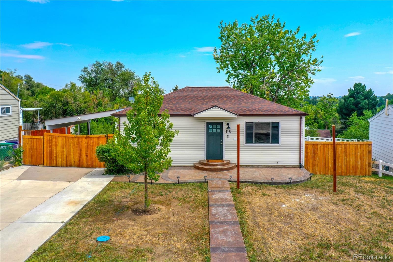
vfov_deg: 46.4
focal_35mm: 28
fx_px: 306
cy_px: 131
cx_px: 196
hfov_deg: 65.5
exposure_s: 1/500
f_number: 5.6
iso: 100
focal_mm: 10.26
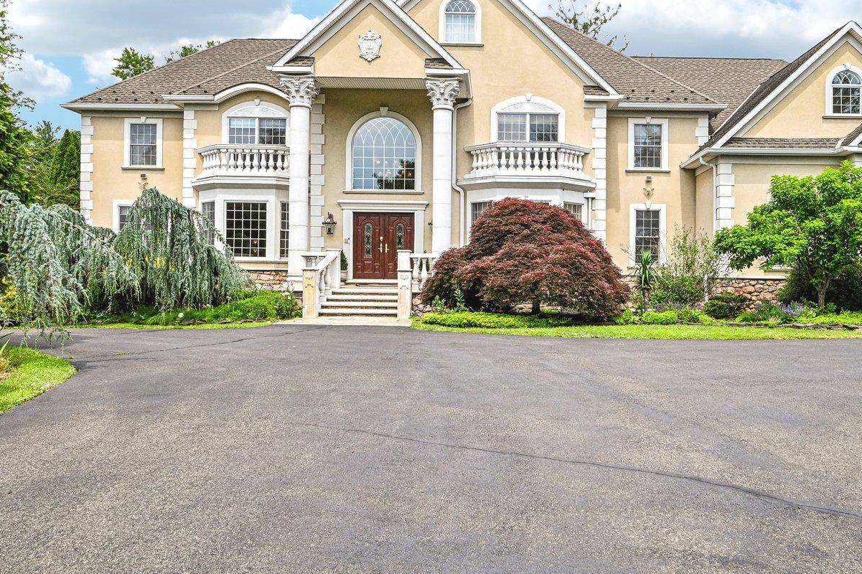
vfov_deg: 41.7
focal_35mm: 30
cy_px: 109
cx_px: 524
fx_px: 715
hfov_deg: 61.6
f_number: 8
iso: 800
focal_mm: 17.5
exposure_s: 1/1000
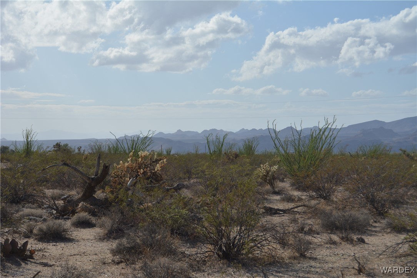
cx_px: 208
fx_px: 956
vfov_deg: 16.6
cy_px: 139
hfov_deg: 24.6
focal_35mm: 82
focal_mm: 55
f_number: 8
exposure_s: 1/2000
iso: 360
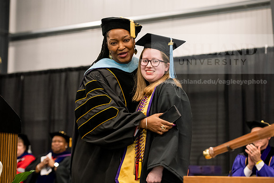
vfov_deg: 15.2
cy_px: 92
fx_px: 685
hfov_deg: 22.6
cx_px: 137
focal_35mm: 90
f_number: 3.5
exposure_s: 1/200
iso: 3200
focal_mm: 90
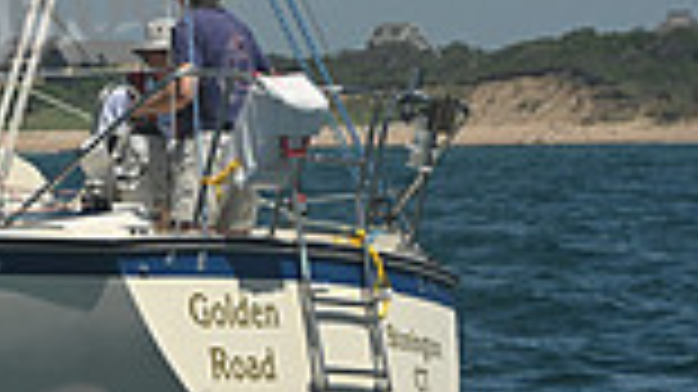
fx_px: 7270
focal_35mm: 393
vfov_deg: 3.1
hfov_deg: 5.4
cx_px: -513
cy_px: -151
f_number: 11
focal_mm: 100
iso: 320
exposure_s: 1/1000
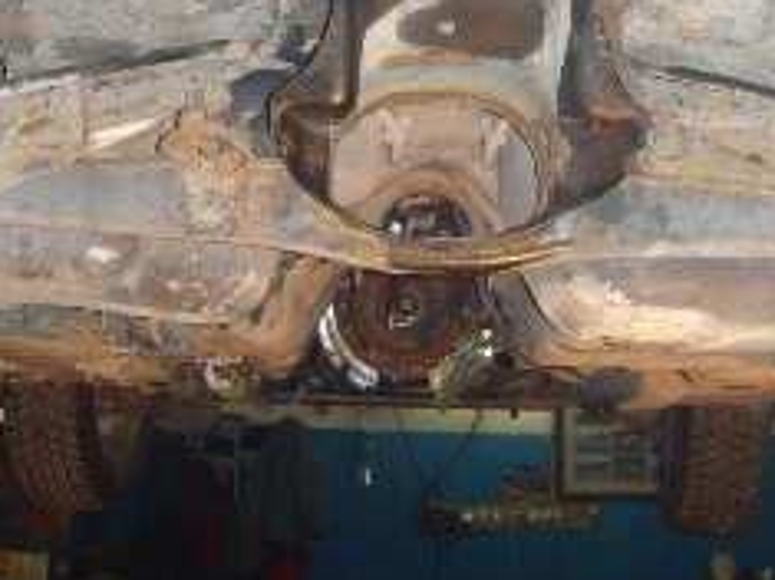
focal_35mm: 71
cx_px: 437
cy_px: 92
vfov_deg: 20.4
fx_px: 1589
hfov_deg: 27.4
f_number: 3.5
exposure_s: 1/45
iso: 200
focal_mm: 6.6
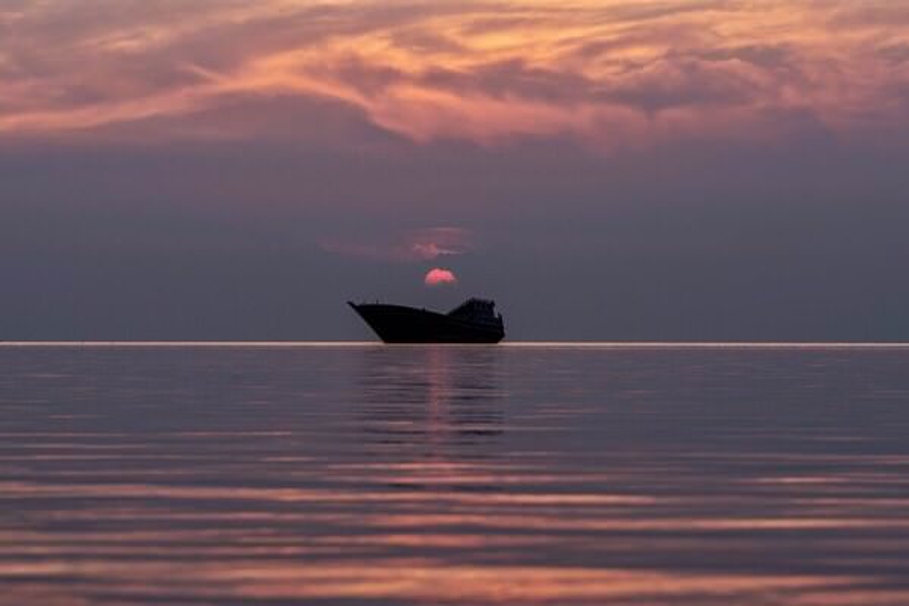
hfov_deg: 14.0
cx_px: 454
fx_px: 3711
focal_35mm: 147
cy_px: 303
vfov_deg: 9.3
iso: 100
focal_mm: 98
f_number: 6.3
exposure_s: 1/125
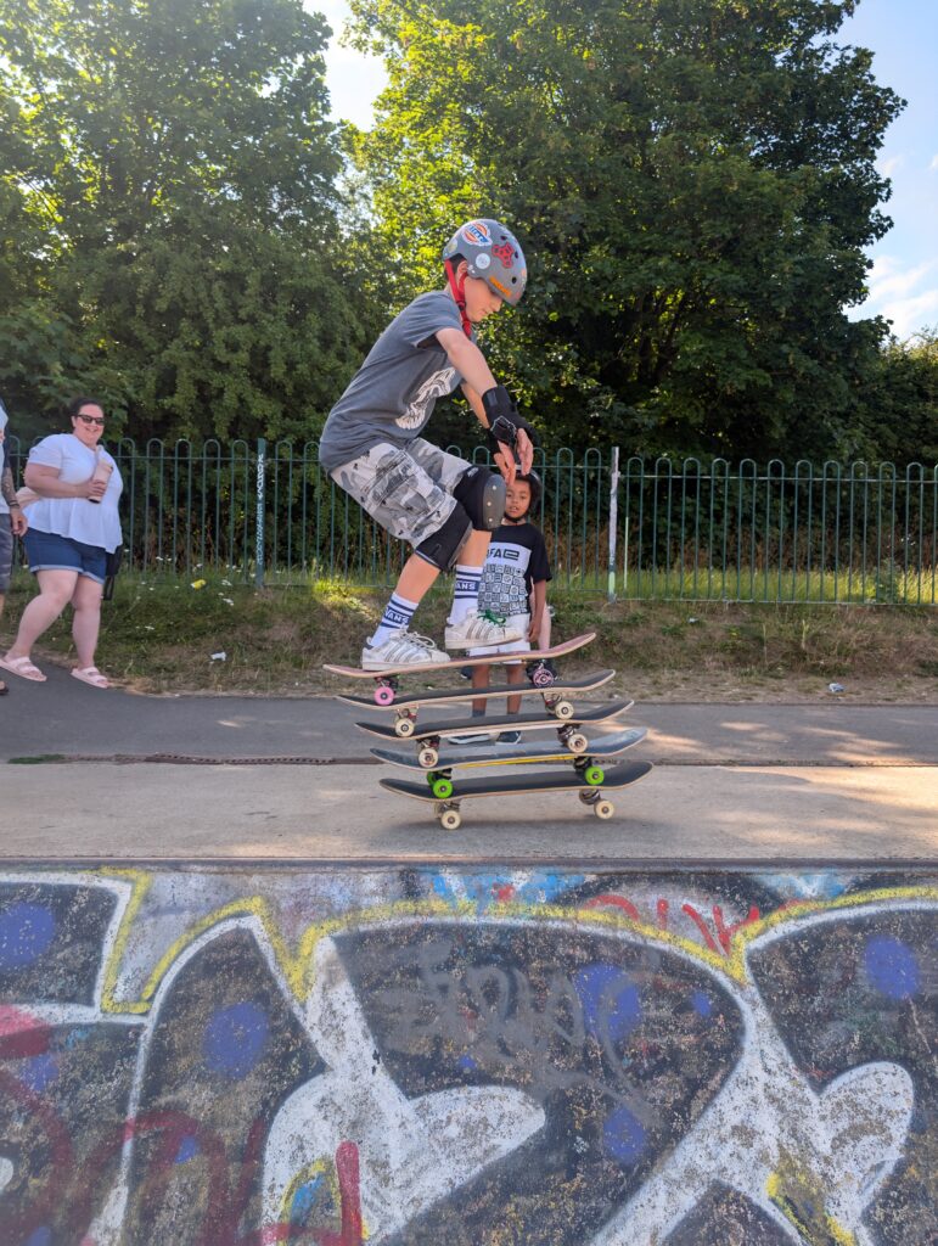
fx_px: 865
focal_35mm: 24
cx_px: 469
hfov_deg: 56.9
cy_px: 623
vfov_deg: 71.5
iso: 159
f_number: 1.68
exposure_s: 1/2618
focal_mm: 6.9
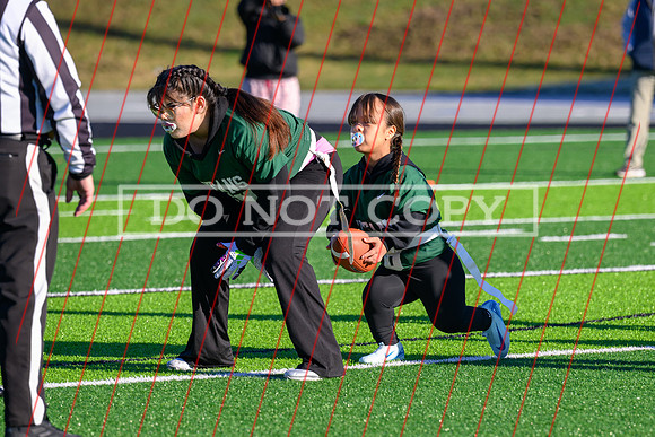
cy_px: 317
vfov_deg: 4.7
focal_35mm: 293
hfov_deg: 7.0
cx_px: 351
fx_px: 5323
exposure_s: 1/1250
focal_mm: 185
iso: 200
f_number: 3.5
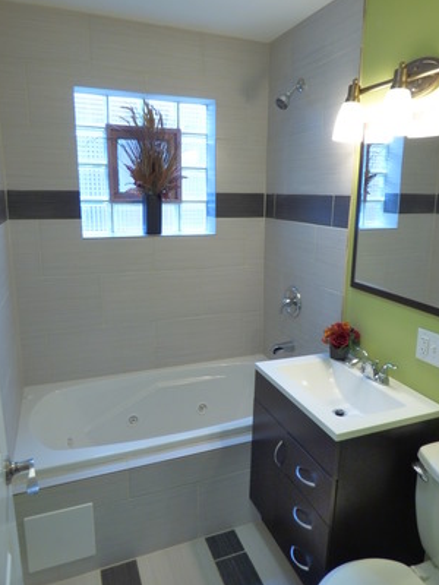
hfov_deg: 56.7
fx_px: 406
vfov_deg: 71.6
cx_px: 237
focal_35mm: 24
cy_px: 287
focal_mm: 3.58
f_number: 3.5
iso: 400
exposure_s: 1/20
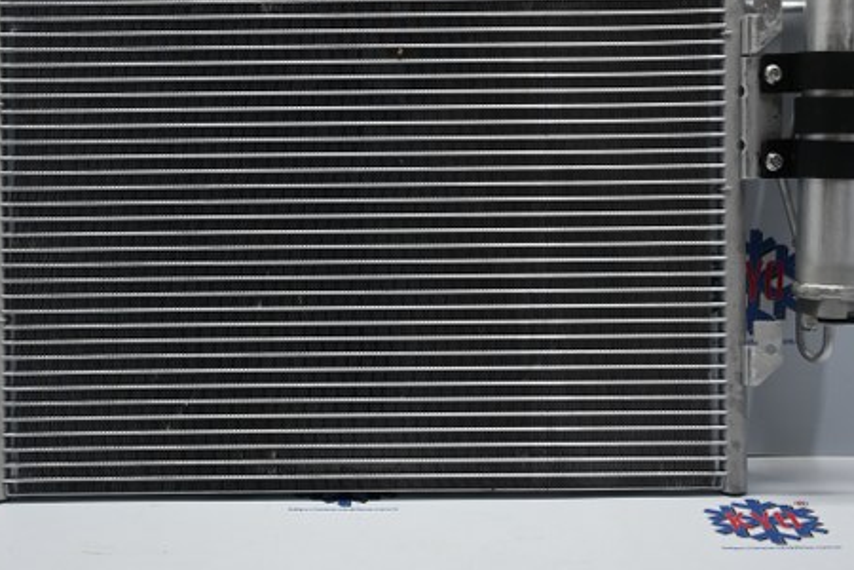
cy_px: 236
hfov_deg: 32.8
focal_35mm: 61
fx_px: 1447
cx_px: 362
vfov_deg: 22.2
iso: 400
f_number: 4.8
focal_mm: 30.5
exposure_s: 1/50
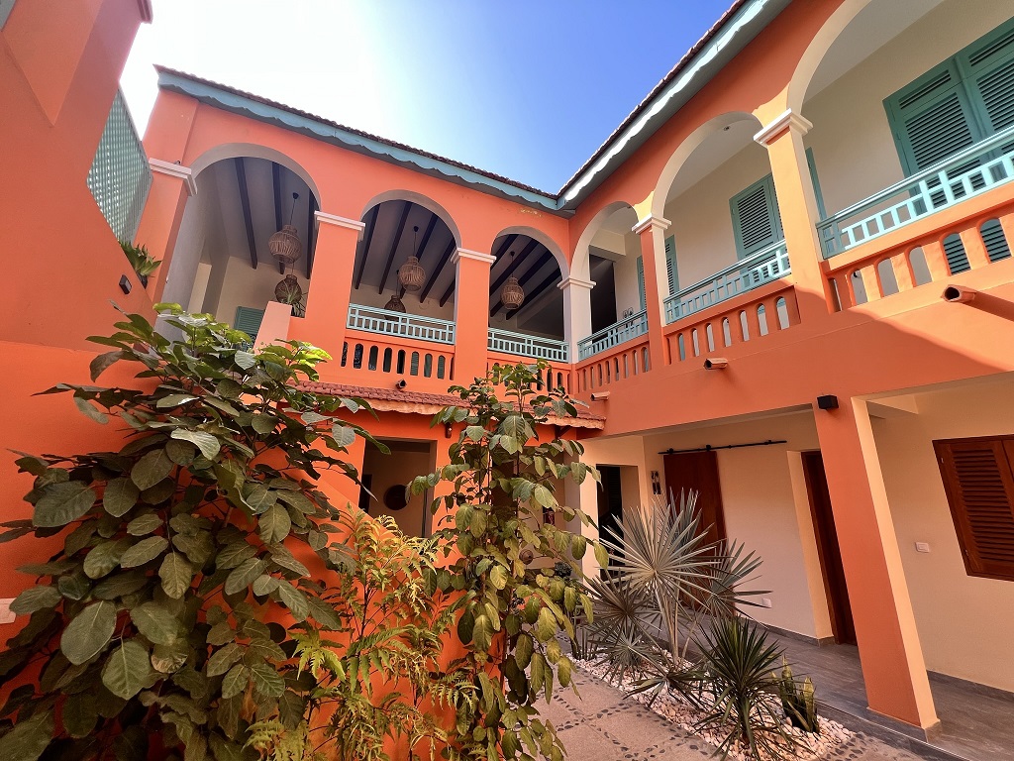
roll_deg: -0.6
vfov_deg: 89.9
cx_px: 507
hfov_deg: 106.2
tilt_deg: +14.7
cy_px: 380
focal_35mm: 13
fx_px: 381
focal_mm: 1.57
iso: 32
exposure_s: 1/219
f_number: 1.8
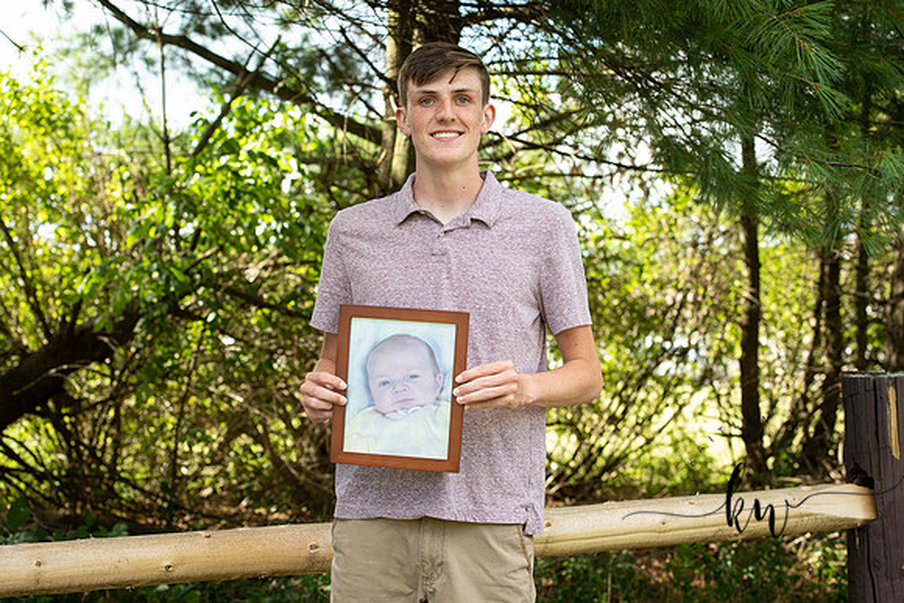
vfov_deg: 19.5
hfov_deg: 28.8
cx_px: 452
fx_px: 1758
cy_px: 302
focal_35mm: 70
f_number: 5.6
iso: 400
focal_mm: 70
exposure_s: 1/200
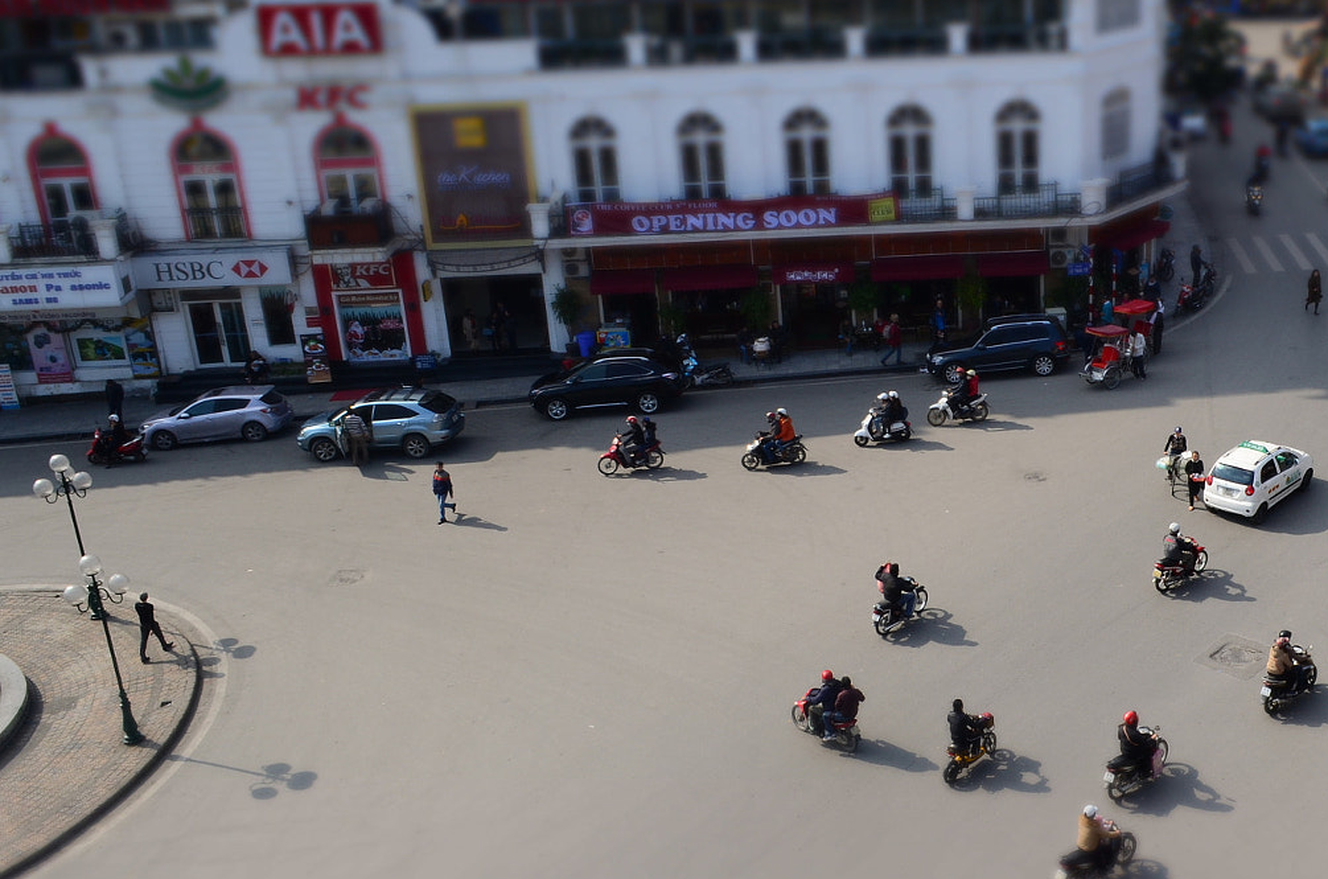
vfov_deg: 31.0
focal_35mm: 43
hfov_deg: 44.1
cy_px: 421
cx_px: 983
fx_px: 1582
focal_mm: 18
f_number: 10
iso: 250
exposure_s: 1/250
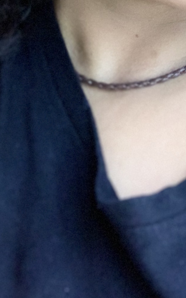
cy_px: -133
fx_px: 852
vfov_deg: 18.0
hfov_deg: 12.3
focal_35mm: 105
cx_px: 197
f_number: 2.2
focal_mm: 2.87
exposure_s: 1/41
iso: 320
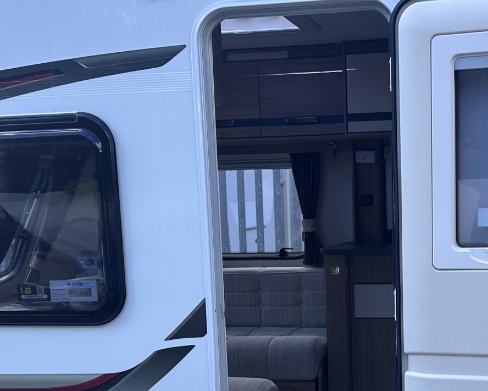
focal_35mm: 54
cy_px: 304
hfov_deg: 34.1
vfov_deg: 27.6
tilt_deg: -6.2
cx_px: 356
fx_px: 780
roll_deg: -0.8
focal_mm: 6.86
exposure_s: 1/999
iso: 80
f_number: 1.78
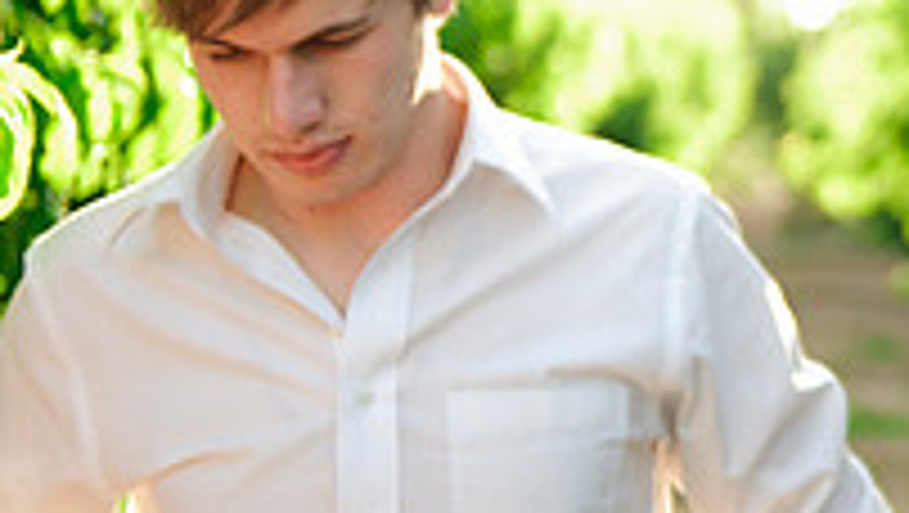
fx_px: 3474
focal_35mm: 144
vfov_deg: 8.4
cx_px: 1188
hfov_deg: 14.3
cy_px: -72
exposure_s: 1/250
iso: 200
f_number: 3.2
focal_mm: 48
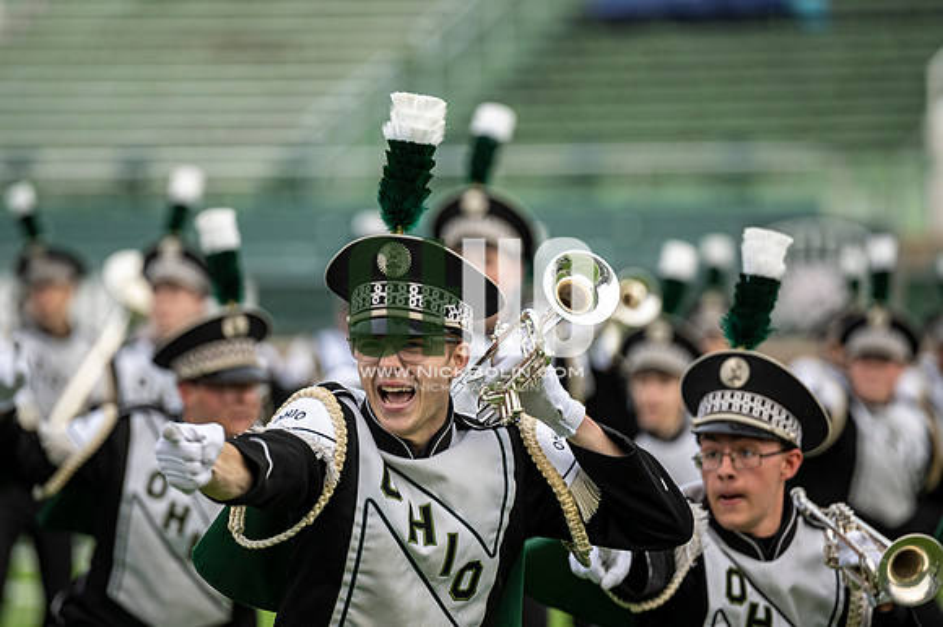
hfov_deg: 6.9
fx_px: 7854
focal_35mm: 300
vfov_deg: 4.6
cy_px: 314
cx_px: 472
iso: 250
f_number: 2.8
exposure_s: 1/500
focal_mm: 200
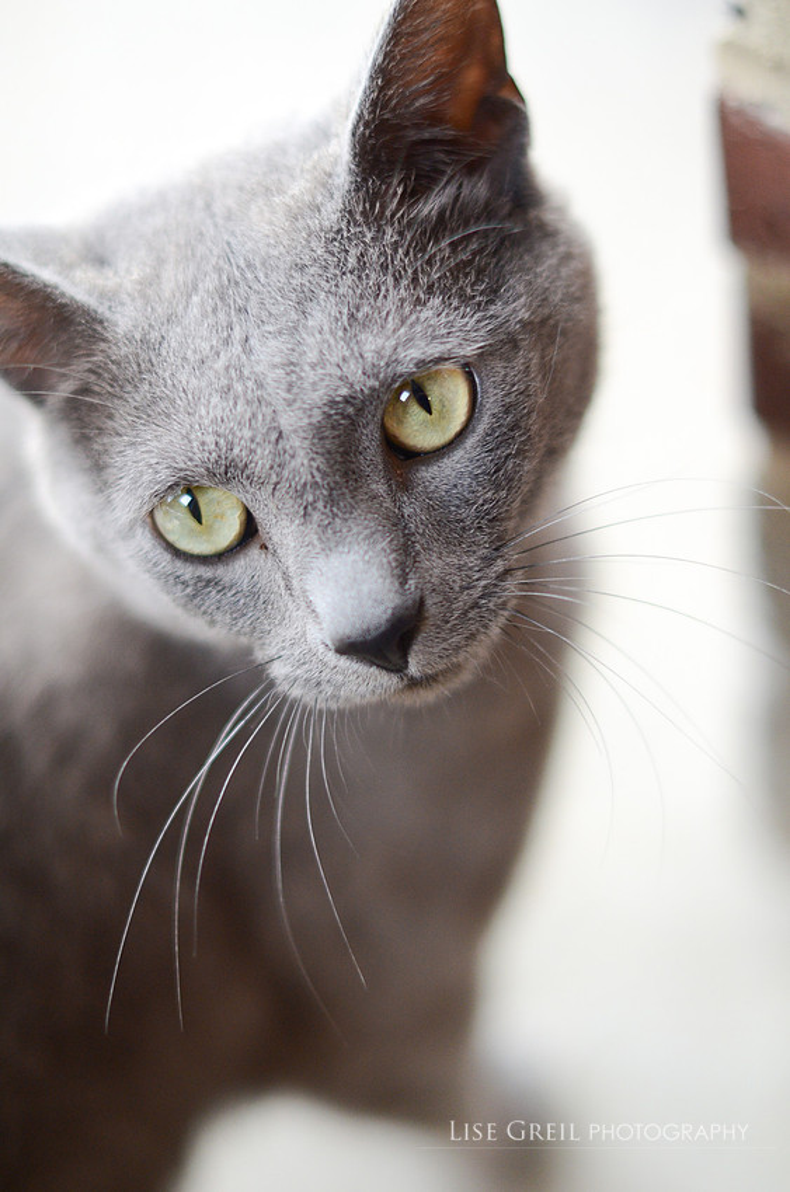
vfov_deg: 27.0
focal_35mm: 75
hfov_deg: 18.1
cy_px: 596
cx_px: 395
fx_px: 2480
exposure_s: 1/800
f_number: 1.8
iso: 800
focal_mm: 50
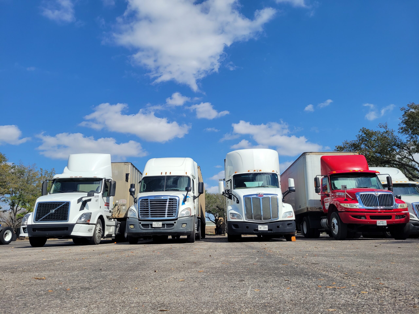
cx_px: 210
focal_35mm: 26
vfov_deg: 53.1
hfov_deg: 67.3
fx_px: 315
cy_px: 157
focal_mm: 5.4
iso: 40
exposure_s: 1/4010
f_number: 1.8
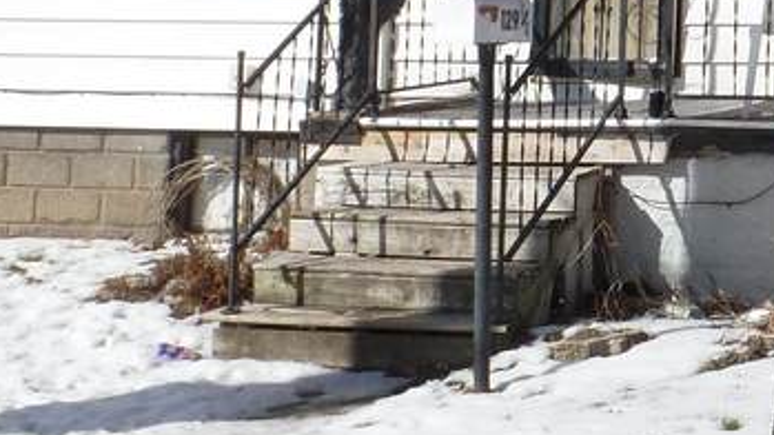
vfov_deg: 12.1
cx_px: 1160
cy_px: -173
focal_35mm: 96
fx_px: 1969
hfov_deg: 19.4
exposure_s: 1/500
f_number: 5.6
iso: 100
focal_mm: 4.3
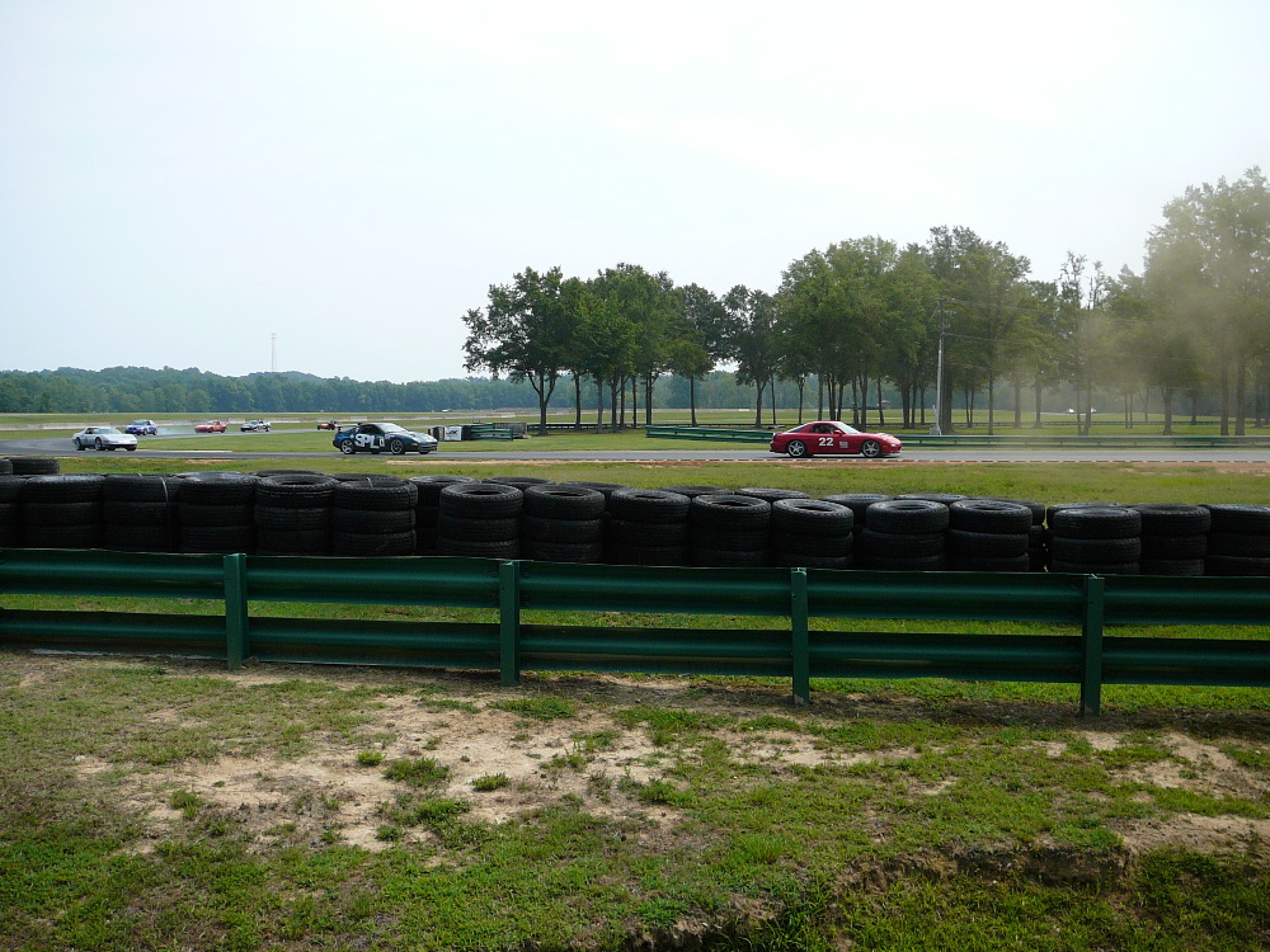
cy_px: 476
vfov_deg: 40.7
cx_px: 635
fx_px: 1284
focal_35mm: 35
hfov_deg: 52.6
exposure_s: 1/800
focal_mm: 5.2
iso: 80
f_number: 2.8
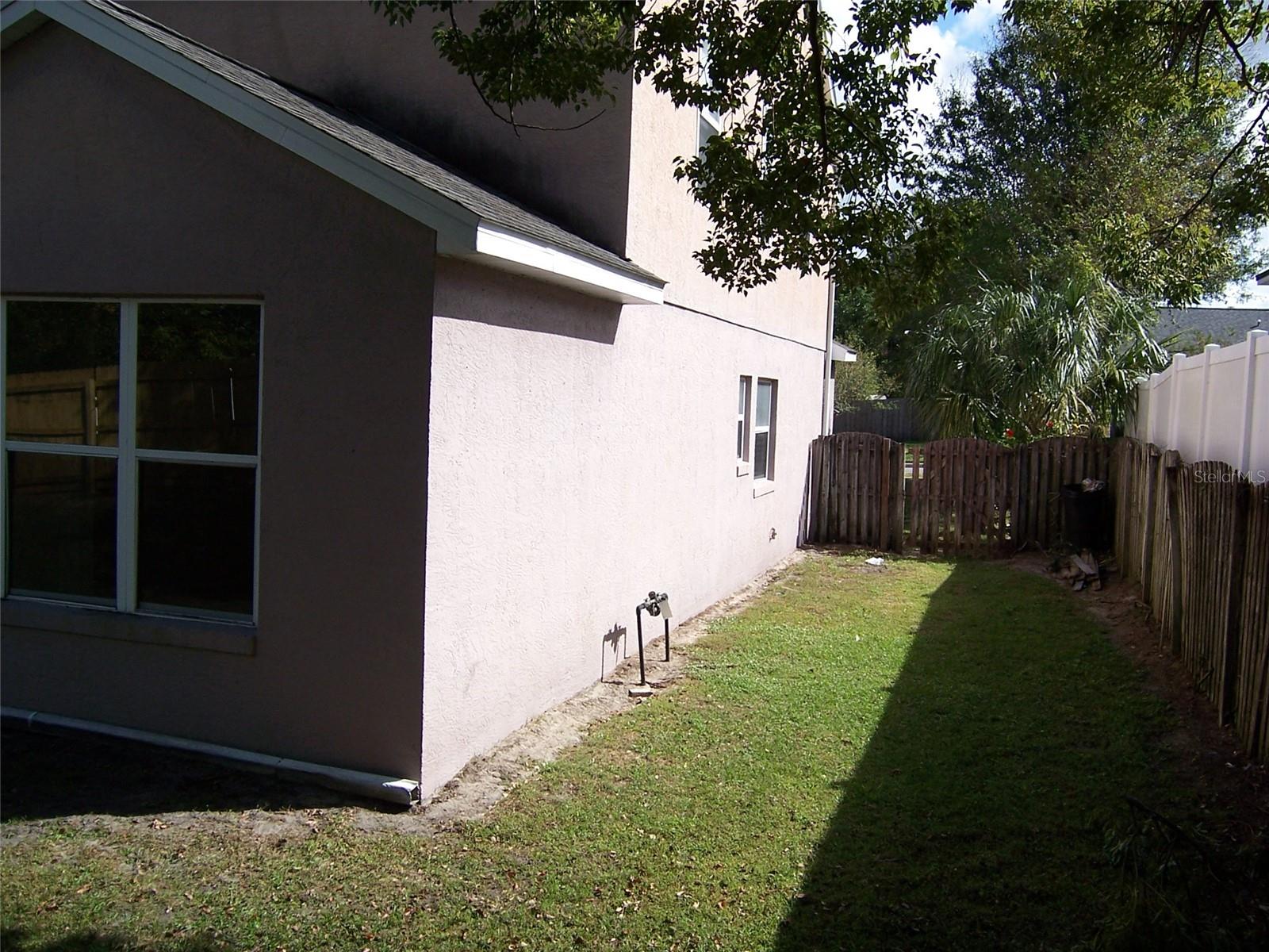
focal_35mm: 33
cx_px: 634
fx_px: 1210
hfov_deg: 55.4
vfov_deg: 42.9
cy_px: 476
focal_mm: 5.5
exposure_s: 1/750
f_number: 3.4
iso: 80
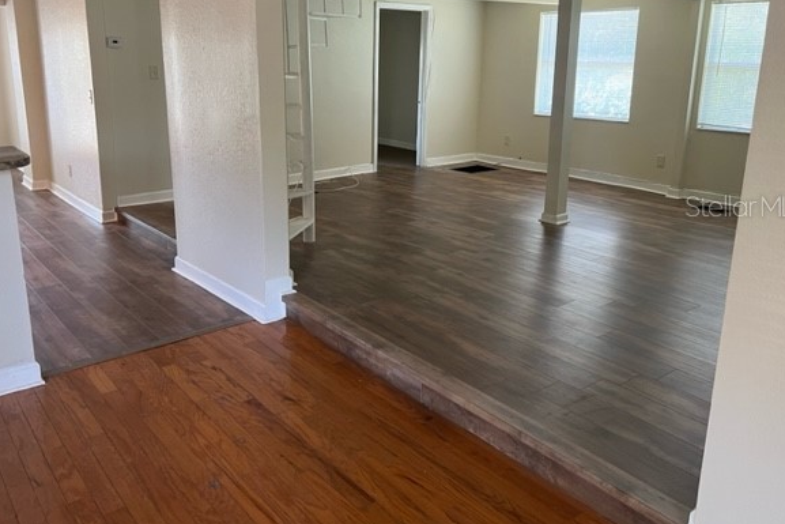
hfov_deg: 61.9
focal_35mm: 30
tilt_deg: -13.3
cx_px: 378
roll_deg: -1.0
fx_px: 654
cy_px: 206
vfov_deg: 43.4
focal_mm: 5.7
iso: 125
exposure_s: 1/60
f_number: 1.5
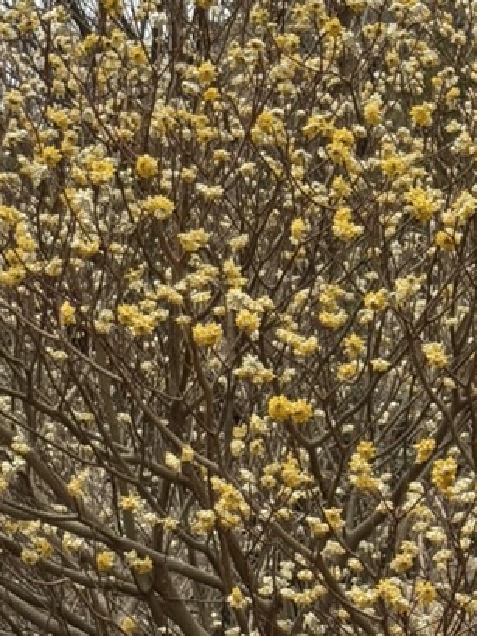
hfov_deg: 11.4
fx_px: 2391
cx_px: 263
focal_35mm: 130
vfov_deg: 15.1
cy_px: 115
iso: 32
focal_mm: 5.96
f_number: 1.6
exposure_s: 1/2283
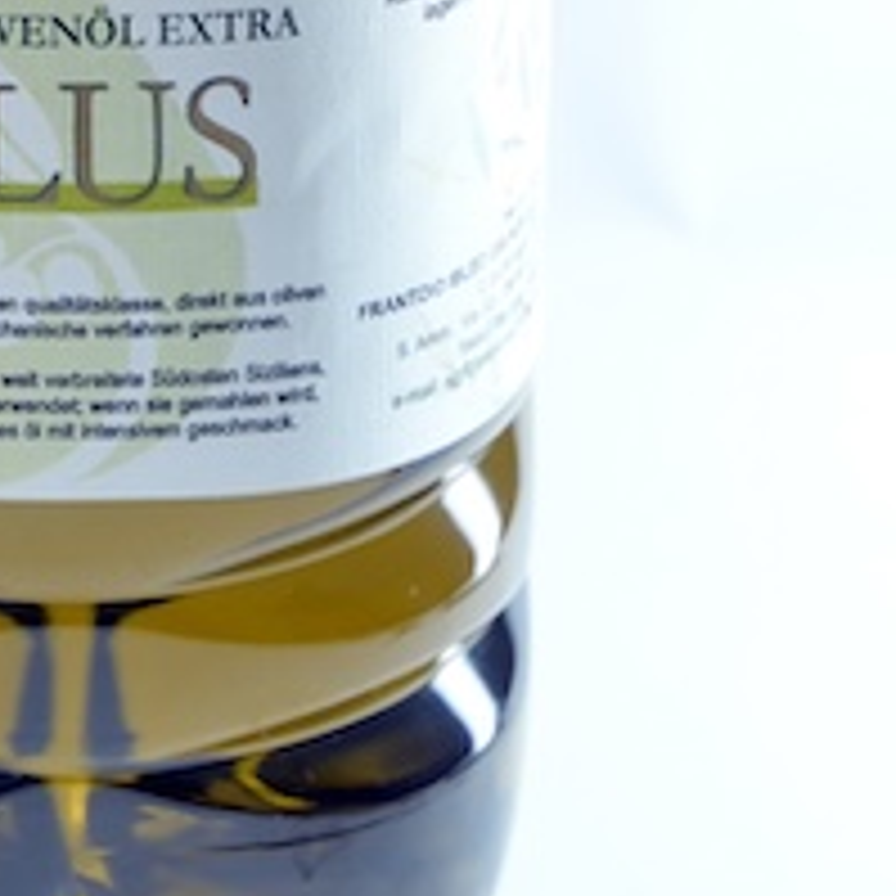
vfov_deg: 6.9
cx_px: 29
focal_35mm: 244
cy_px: -851
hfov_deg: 7.2
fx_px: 7145
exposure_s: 1/100
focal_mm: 57
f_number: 5.6
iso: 400
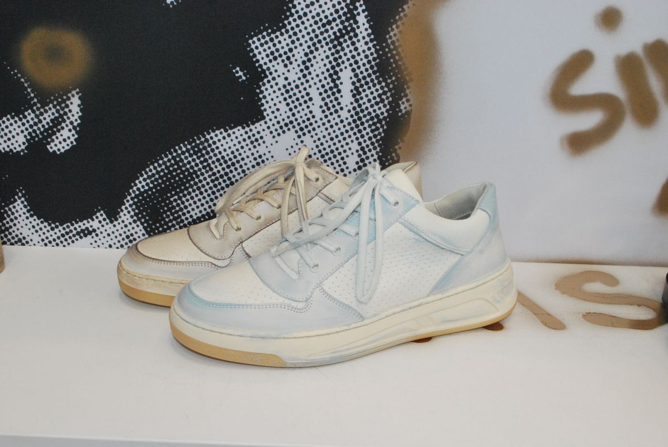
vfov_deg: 37.0
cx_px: 334
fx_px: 669
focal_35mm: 36
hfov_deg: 53.1
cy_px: 224
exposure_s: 1/200
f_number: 14
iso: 1600
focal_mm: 24
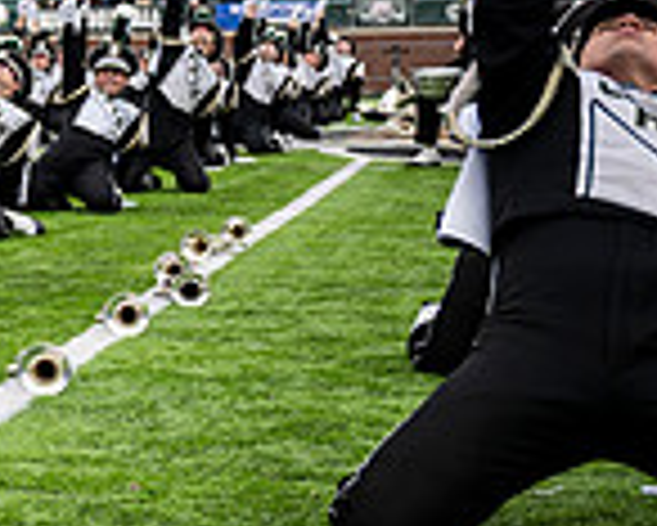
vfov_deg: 12.2
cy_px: 227
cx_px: -544
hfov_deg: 13.5
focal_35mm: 127
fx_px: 2471
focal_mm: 34
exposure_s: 1/500
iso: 100
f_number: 2.8
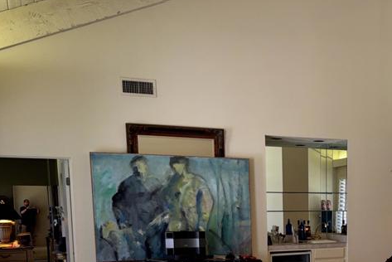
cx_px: 341
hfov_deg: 35.0
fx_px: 588
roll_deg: +0.4
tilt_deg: -7.1
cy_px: 284
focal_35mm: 54
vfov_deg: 23.6
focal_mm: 6.76
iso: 125
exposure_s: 1/60
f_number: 1.78
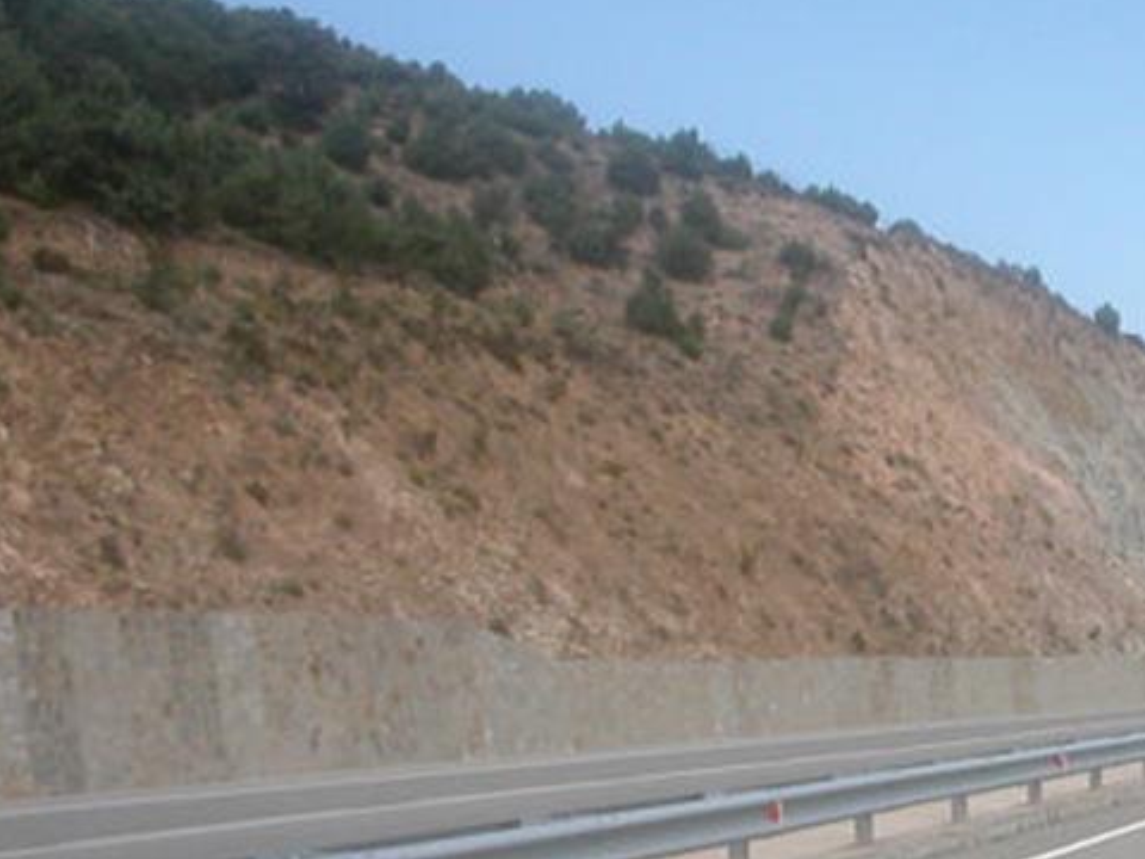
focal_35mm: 79
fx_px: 2613
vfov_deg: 18.5
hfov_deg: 23.5
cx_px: 1200
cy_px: 670
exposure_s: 1/492
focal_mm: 5.6
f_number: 4.5
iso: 100
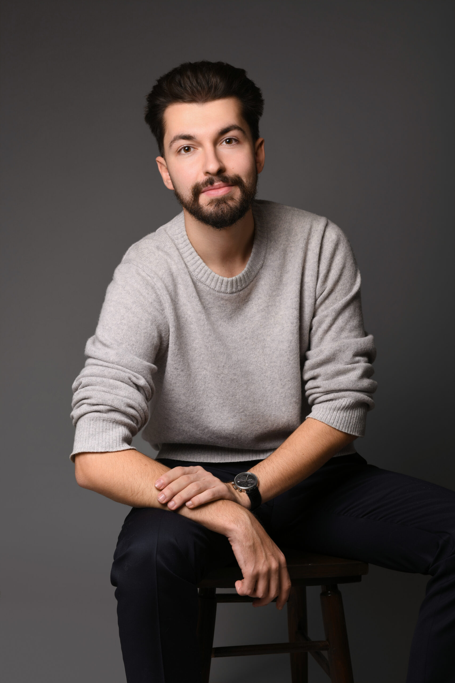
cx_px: 228
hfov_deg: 19.5
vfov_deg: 28.8
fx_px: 1327
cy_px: 342
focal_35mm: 70
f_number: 11
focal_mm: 70
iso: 100
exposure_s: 1/200
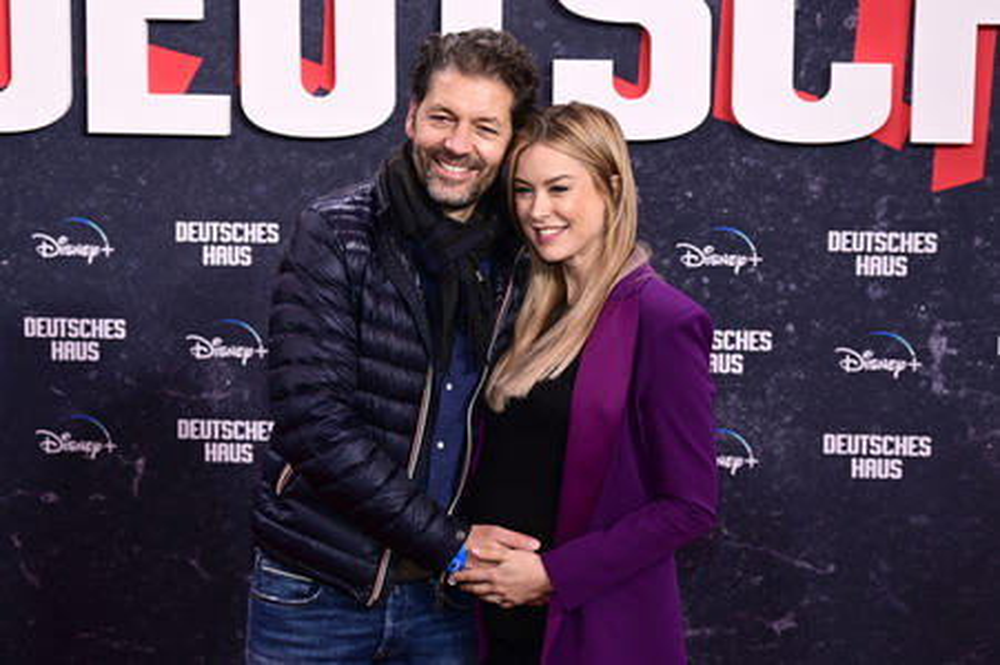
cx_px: 500
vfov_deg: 20.6
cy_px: 332
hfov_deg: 30.5
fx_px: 1832
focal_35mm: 66
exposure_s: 1/200
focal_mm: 66
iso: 1600
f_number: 6.3
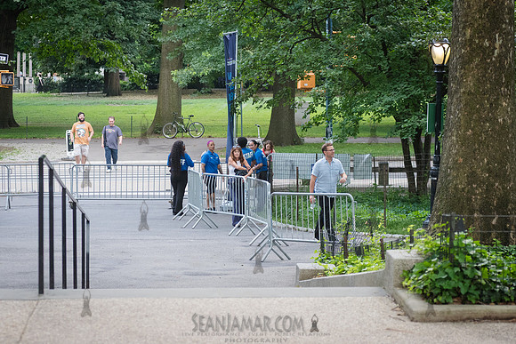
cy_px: 160
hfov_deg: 19.2
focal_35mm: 107
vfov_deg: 12.9
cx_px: 245
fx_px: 1528
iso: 2000
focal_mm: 80
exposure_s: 1/640
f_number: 4
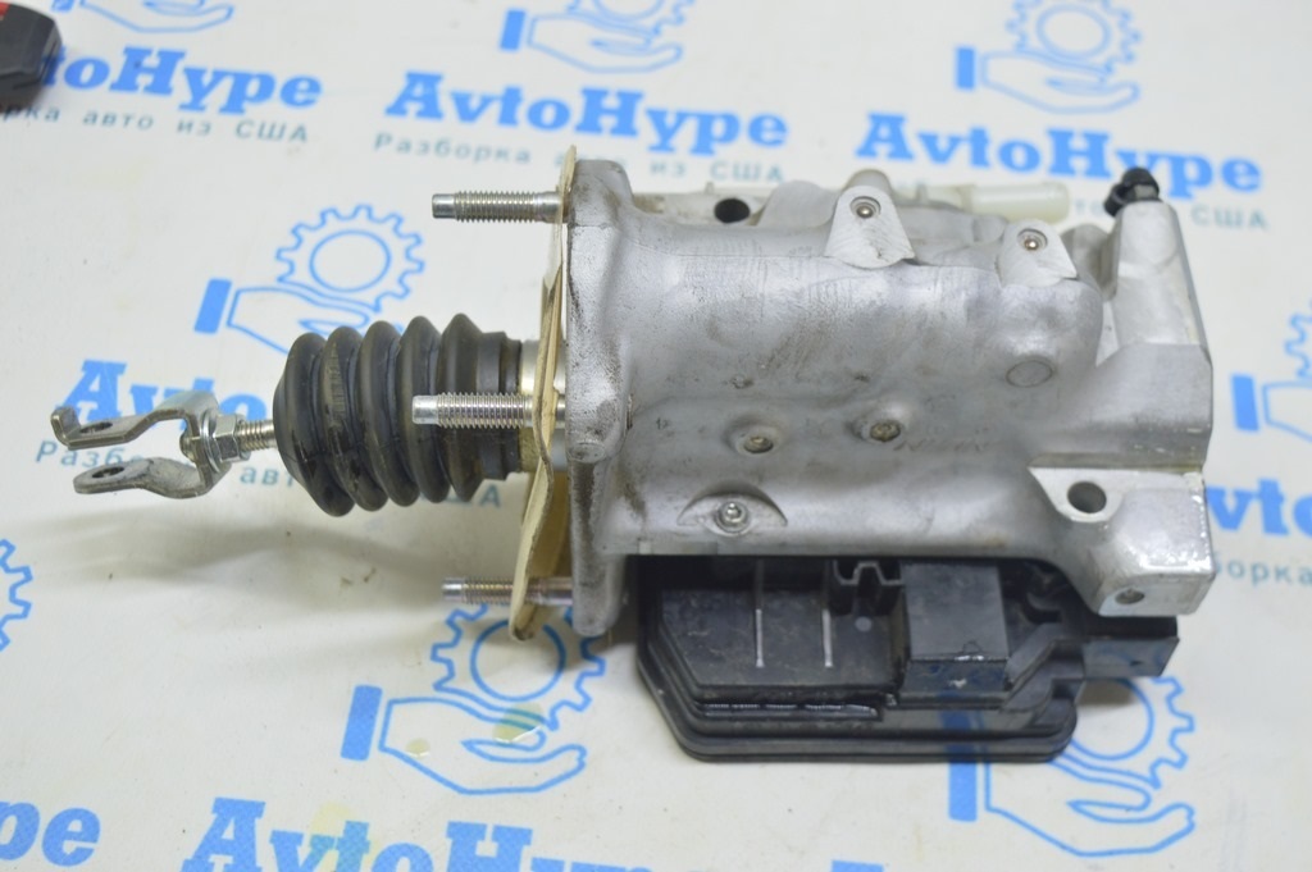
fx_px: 1748
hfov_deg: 41.1
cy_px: 436
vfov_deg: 28.0
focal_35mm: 48
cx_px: 656
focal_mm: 32
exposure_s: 1/20
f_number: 5.6
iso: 400
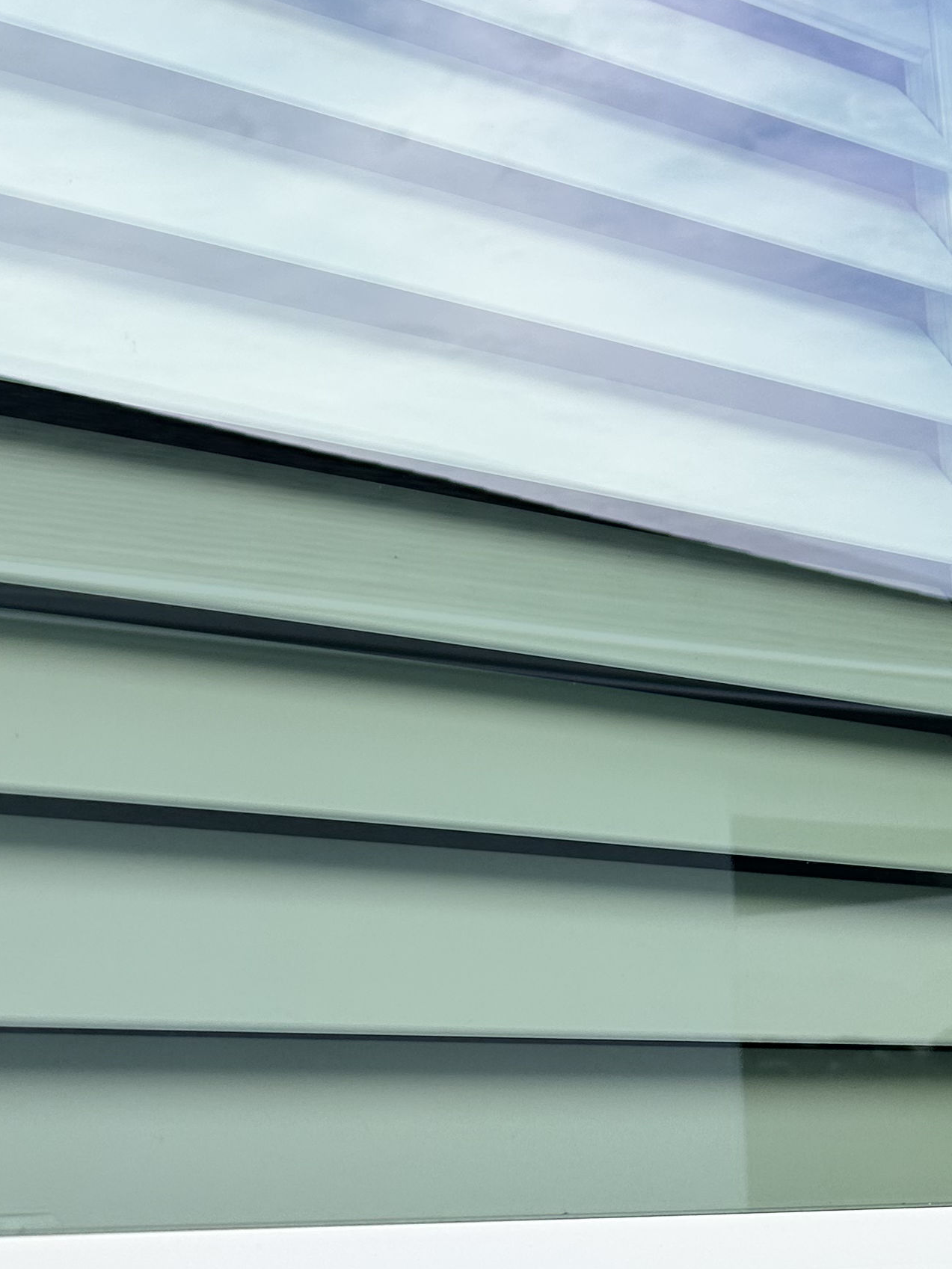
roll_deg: -1.6
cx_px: 455
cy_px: 64
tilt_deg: +26.2
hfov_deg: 25.7
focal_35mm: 57
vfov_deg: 31.7
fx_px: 2091
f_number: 1.78
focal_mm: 6.86
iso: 80
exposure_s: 1/1751
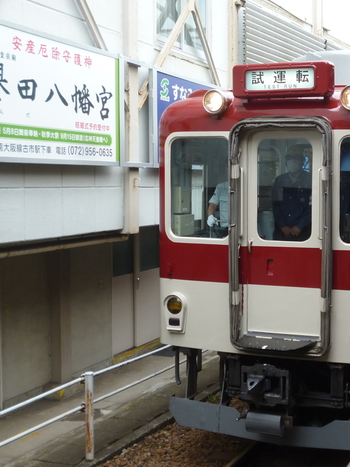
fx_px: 728
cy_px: 227
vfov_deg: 35.5
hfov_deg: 26.0
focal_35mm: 54
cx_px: 330
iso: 100
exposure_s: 1/125
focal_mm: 5.7
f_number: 3.3
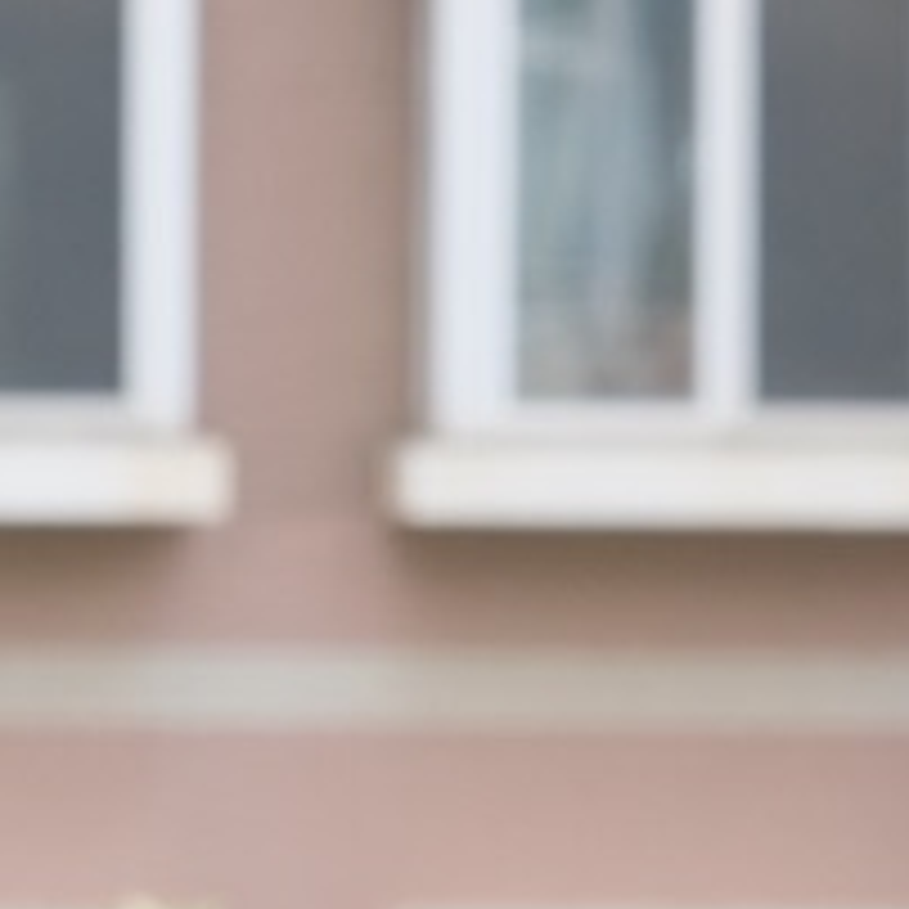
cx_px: 567
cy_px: -202
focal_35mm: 457
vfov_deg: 3.8
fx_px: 13577
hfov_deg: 3.8
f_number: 4.5
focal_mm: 45.5
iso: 640
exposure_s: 1/800
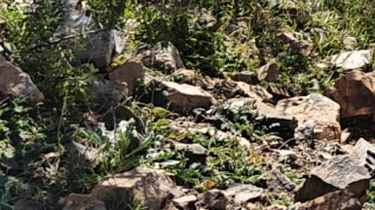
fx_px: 2027
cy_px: -205
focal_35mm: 204
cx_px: 722
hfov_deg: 9.9
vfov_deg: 5.8
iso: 80
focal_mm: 5.59
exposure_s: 1/882
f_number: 1.8
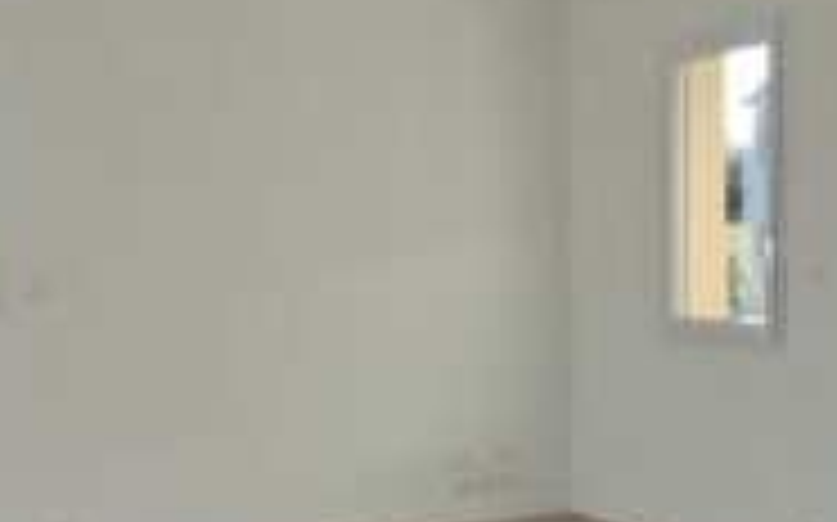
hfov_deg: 36.6
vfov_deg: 22.5
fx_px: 1254
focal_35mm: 55
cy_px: 536
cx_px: 547
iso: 50
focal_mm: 1.74
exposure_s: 1/331
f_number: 2.2
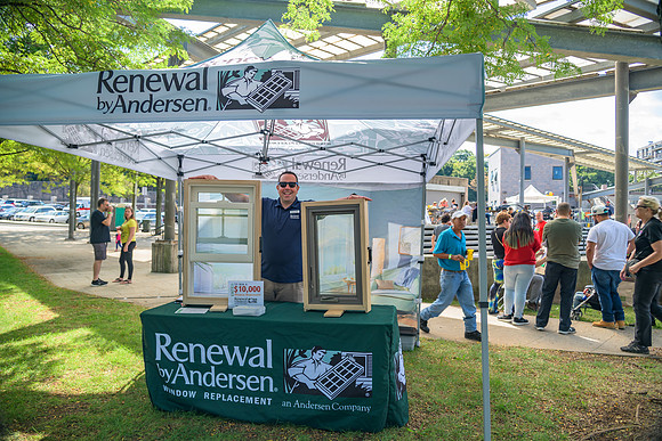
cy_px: 220
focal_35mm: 24
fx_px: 441
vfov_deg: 53.2
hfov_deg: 73.7
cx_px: 331
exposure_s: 1/100
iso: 110
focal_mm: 24
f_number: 4
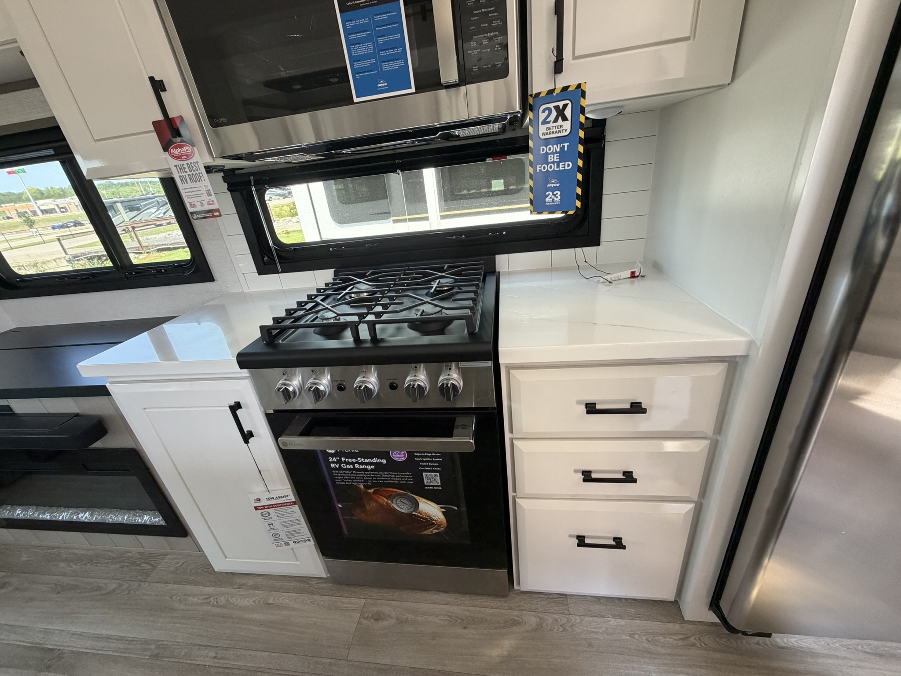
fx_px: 364
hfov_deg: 102.1
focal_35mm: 14
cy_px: 338
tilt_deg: -25.2
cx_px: 450
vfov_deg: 85.7
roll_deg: +7.6
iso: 320
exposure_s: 1/121
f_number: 2.2
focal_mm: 2.22
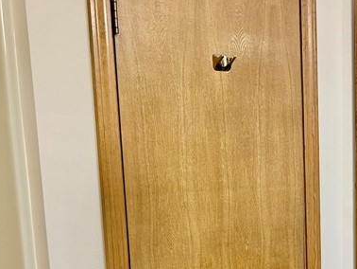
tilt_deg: -11.0
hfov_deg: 27.6
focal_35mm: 65
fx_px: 671
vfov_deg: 21.8
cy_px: 271
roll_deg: -0.7
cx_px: 379
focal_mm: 6.86
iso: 160
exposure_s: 1/60
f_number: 1.78
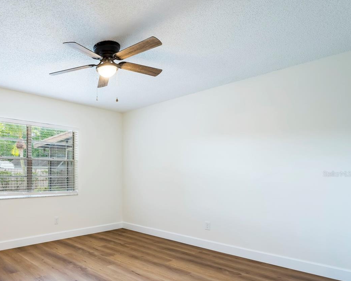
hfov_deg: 66.1
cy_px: 174
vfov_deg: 58.7
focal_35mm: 24
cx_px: 84
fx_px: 246
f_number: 10
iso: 250
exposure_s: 1/15
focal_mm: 16.5
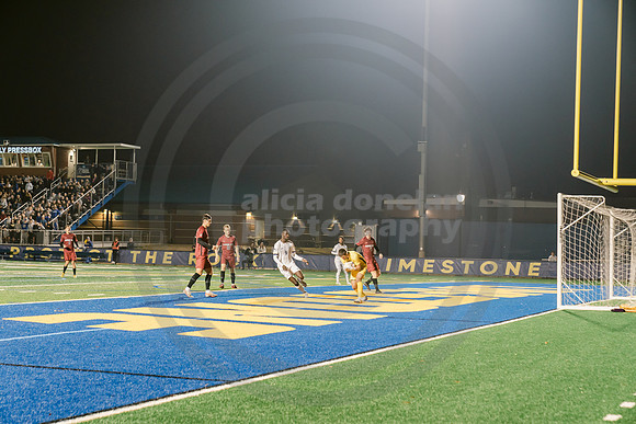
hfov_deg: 28.8
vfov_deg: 19.5
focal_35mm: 70
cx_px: 318
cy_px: 212
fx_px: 1237
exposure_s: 1/160
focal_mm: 70
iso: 2500
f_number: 4
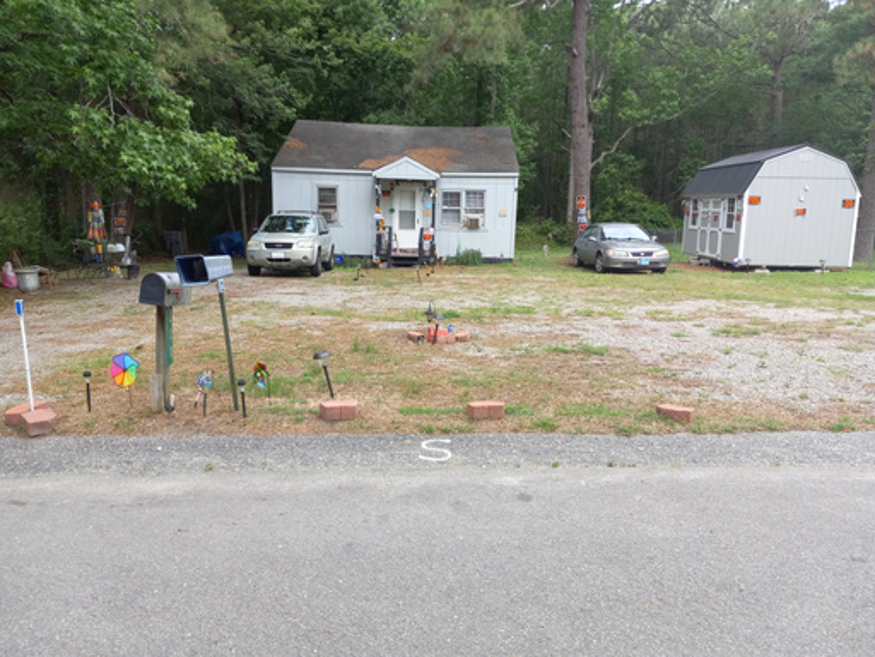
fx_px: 682
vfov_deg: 51.4
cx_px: 438
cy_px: 328
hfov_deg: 65.3
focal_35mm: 27
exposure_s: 1/238
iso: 40
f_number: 1.8
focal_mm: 3.94
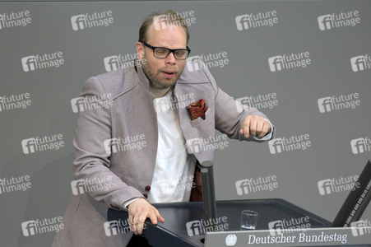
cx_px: 186
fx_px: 4325
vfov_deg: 3.3
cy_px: 124
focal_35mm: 420
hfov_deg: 4.9
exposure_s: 1/500
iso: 8000
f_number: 5.6
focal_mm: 420
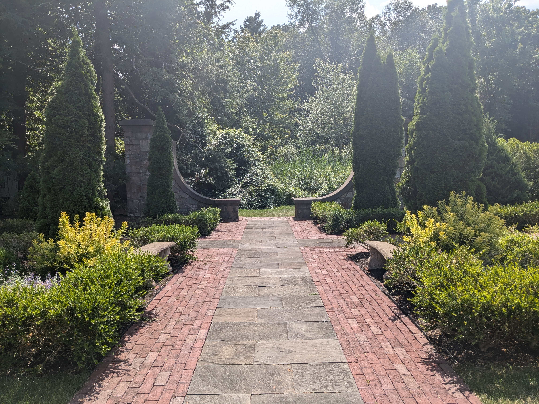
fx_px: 420
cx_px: 270
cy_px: 202
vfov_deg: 51.4
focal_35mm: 27
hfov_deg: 65.3
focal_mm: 4.38
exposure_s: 1/2597
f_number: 1.73
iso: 57
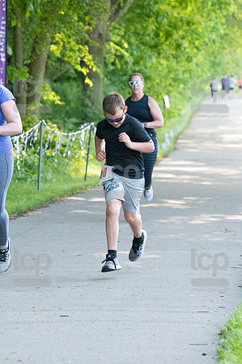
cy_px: 182
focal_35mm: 225
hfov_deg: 6.1
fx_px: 2274
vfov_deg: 9.2
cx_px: 121
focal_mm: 150
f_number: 5.6
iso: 4000
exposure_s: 1/1600
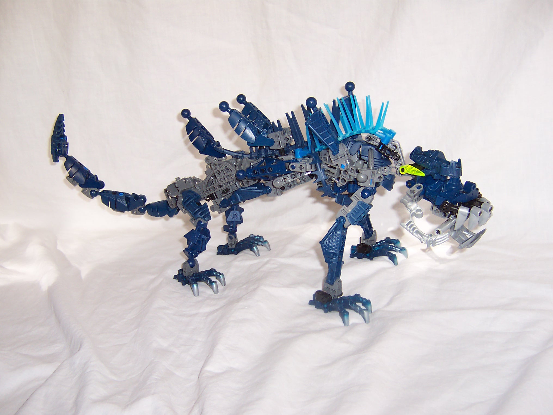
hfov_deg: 51.4
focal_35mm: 36
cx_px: 276
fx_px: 575
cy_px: 208
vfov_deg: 39.7
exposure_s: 1/60
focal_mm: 5.6
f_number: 2.8
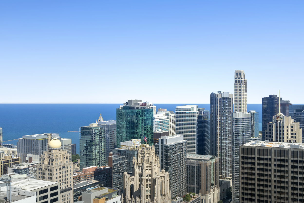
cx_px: 182
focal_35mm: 39
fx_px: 329
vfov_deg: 34.0
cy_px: 128
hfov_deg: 49.3
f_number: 9.5
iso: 200
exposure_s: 1/180
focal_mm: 30
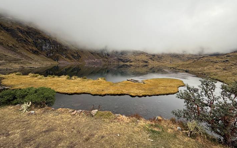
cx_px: 118
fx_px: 97
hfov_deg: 101.5
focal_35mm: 15
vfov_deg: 74.3
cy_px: 62
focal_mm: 2.22
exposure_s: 1/104
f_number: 2.2
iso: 40
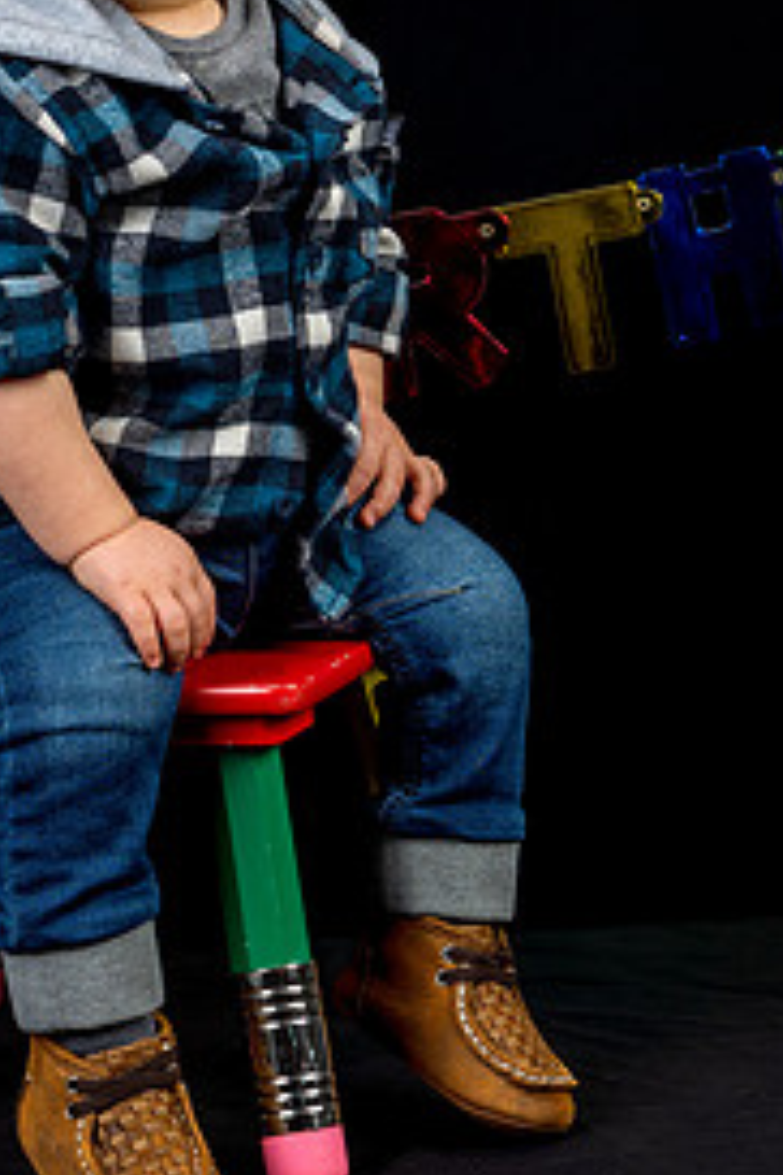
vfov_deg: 30.1
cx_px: 172
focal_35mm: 66
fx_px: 2153
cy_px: 331
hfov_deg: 20.4
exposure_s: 1/160
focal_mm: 40
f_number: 6.3
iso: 100
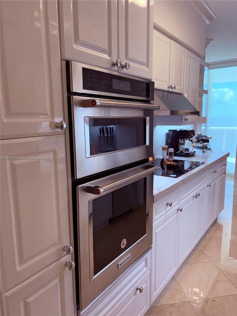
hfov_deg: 53.1
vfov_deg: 67.3
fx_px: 237
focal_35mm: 26
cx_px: 118
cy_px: 158
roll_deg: +0.6
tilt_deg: -9.3
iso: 100
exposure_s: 1/120
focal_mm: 5.96
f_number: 1.6
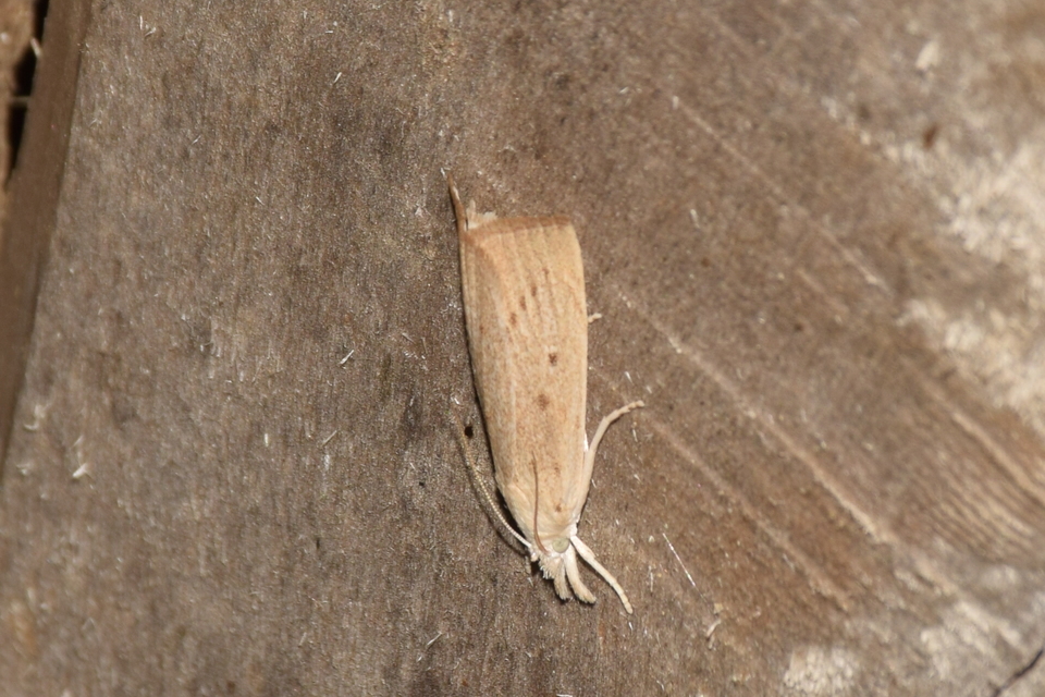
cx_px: 522
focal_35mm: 210
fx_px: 6095
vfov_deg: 6.5
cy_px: 348
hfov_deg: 9.8
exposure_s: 1/160
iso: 100
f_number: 13
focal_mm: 140
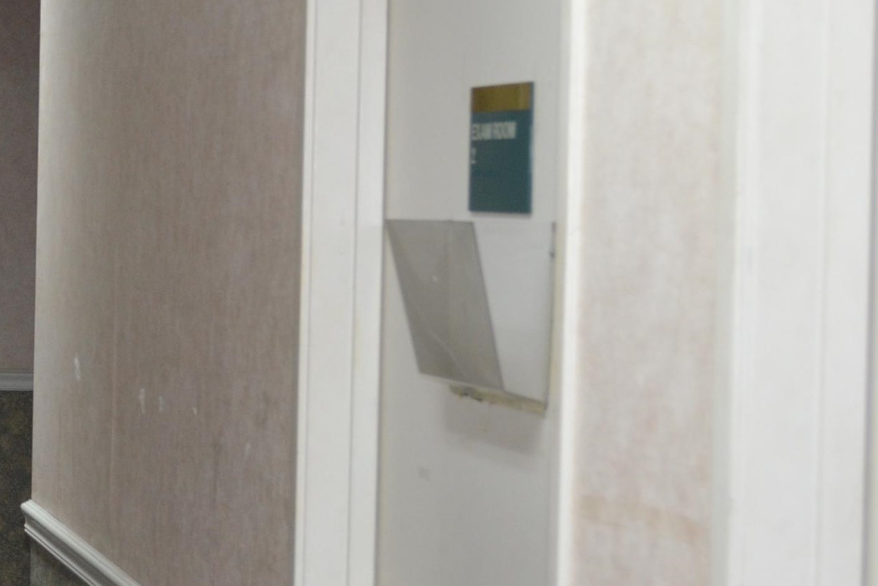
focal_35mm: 117
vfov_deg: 11.7
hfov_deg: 16.9
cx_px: -127
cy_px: 255
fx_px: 2853
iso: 640
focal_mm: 32
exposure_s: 1/60
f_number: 4.8
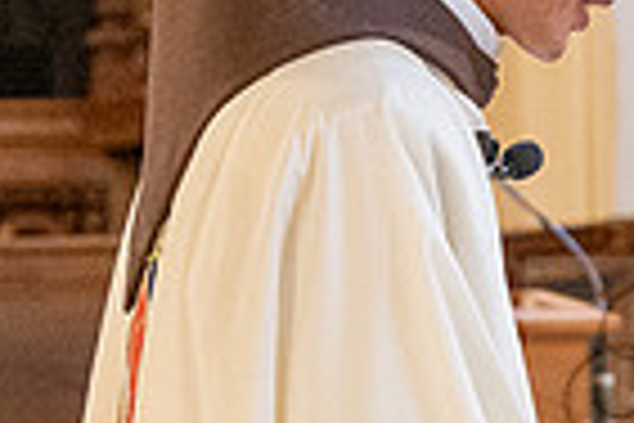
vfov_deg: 3.0
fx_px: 8189
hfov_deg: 4.4
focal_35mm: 465
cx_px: 1110
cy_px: 406
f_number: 4
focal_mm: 95
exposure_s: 1/200
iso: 3200
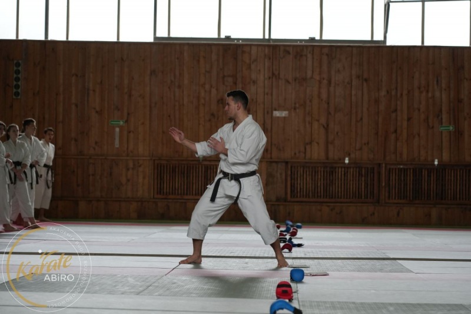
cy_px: 157
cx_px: 236
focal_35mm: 105
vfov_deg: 13.0
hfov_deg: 19.5
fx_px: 1373
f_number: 4
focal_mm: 105
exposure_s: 1/160
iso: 1600
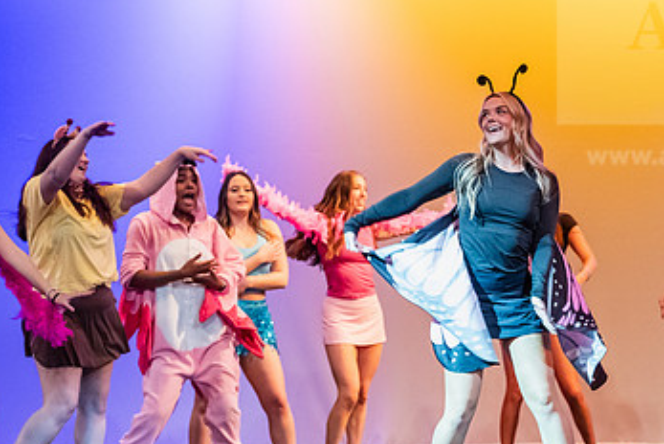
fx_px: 2621
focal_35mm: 142
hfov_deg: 14.4
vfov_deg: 9.7
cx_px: 499
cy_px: 196
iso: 4000
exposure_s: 1/250
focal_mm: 85
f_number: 3.2
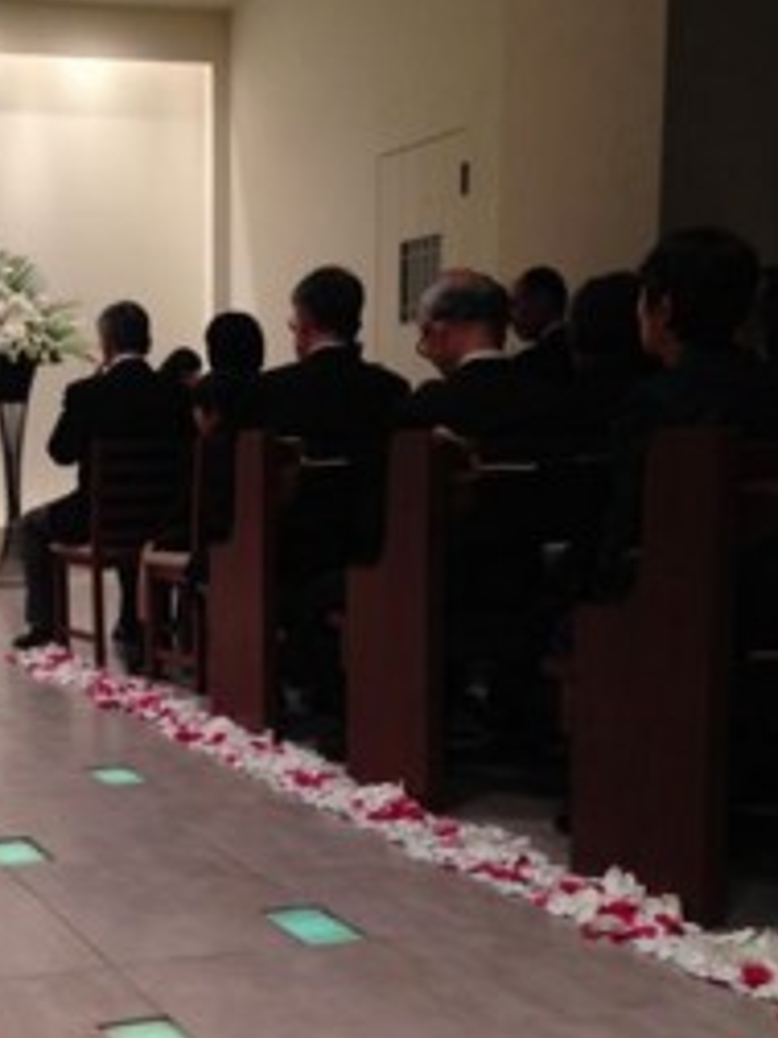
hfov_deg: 24.2
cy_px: 721
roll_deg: +0.0
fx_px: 1768
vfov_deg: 32.3
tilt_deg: -6.7
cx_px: 107
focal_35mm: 59
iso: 64
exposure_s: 1/20
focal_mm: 4.12
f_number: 2.4
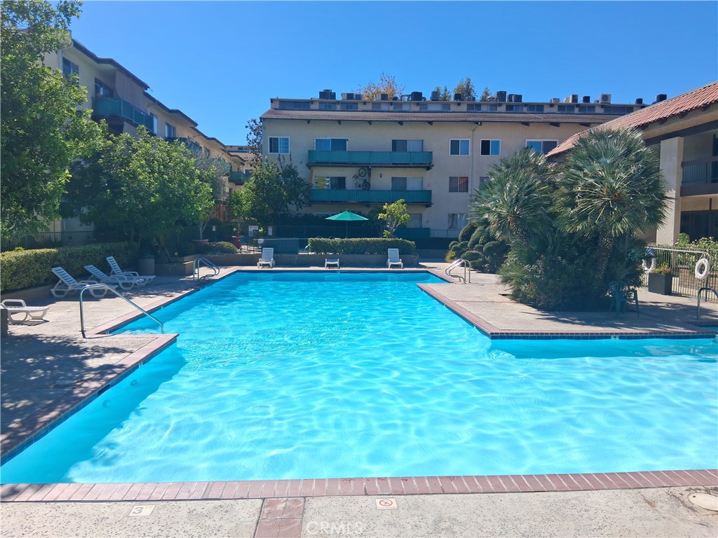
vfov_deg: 53.1
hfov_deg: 67.3
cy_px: 269
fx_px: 539
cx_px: 359
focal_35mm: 26
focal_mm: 3.98
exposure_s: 1/911
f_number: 1.8
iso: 25
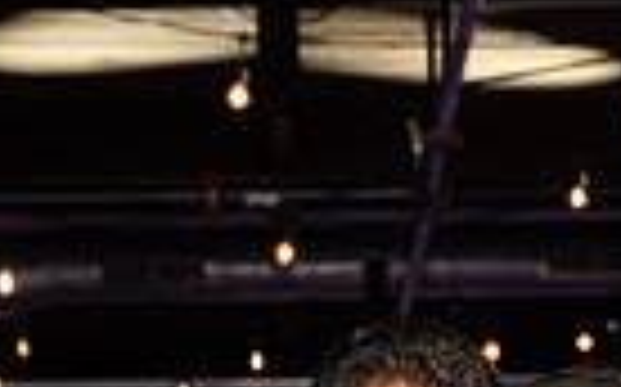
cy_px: 896
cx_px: 560
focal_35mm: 233
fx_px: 3940
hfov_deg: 9.0
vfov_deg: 5.5
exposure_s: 1/200
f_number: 6.3
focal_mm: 70
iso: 1250
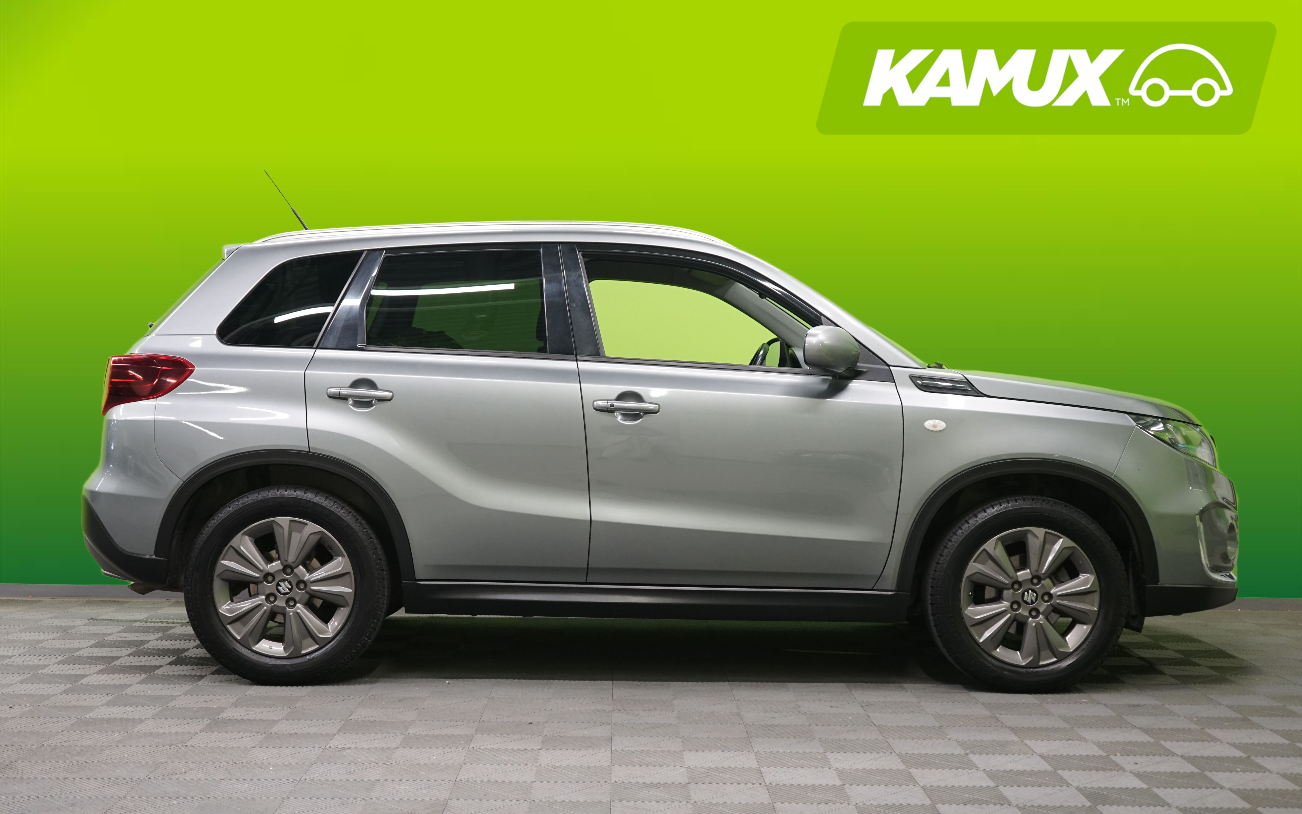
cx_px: 652
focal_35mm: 69
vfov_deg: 18.9
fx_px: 2448
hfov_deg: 29.8
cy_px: 418
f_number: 5.6
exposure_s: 1/50
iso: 800
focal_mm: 67
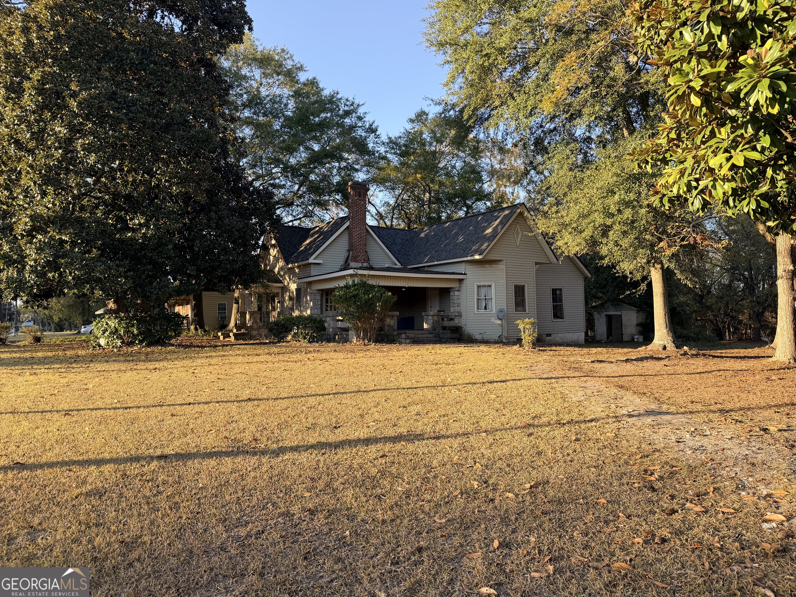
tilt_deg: +4.0
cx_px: 398
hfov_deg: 71.6
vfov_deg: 56.8
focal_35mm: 24
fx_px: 552
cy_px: 298
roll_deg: +1.1
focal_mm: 6.76
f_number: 1.78
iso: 80
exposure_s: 1/617
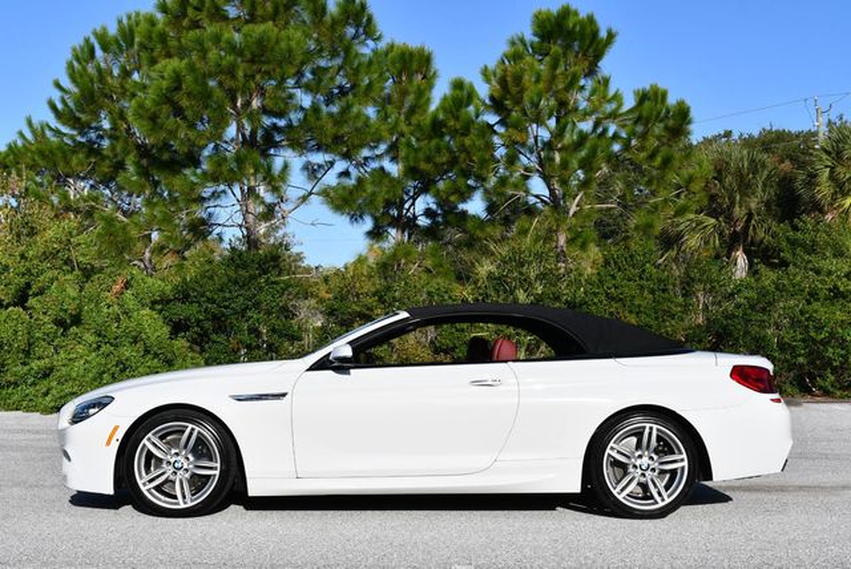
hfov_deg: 38.2
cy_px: 284
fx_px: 1230
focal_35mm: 52
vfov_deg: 26.0
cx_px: 426
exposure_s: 1/320
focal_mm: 26
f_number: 9
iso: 100
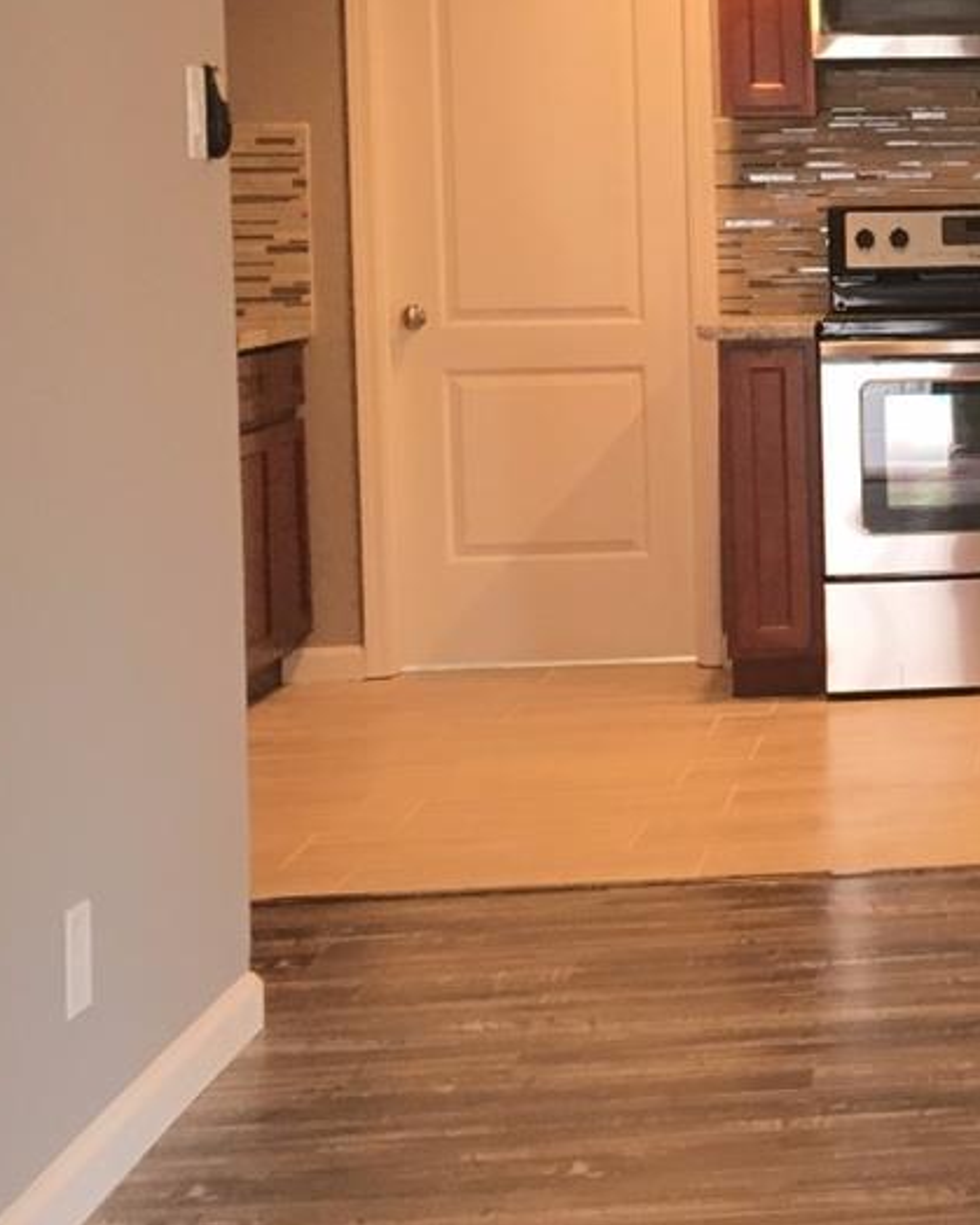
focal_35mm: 81
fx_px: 2938
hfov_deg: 17.3
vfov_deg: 23.4
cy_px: 334
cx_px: 1429
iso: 100
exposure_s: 1/30
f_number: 2.2
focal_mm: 4.15
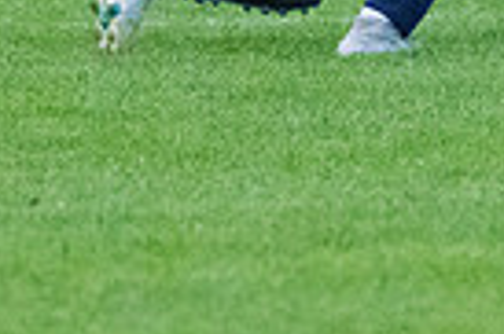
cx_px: 327
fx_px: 31141
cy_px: -330
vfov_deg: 0.6
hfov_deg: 0.9
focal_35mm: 2227
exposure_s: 1/2000
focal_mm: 350
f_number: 5.6
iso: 6400
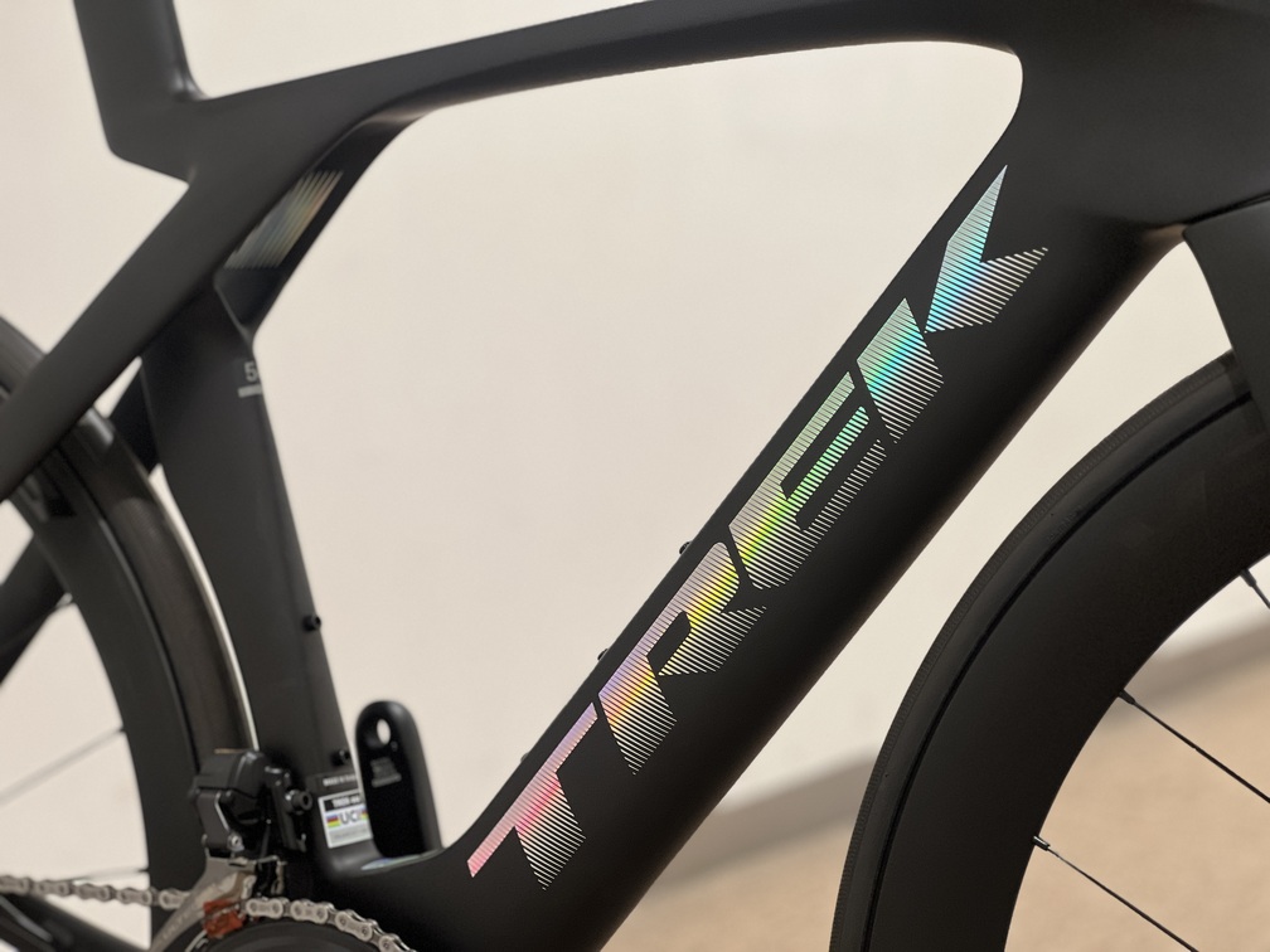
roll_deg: +1.7
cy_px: 476
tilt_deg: -5.2
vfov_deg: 19.1
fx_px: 2825
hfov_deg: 25.3
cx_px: 635
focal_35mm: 77
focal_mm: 9
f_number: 2.8
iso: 160
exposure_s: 1/33
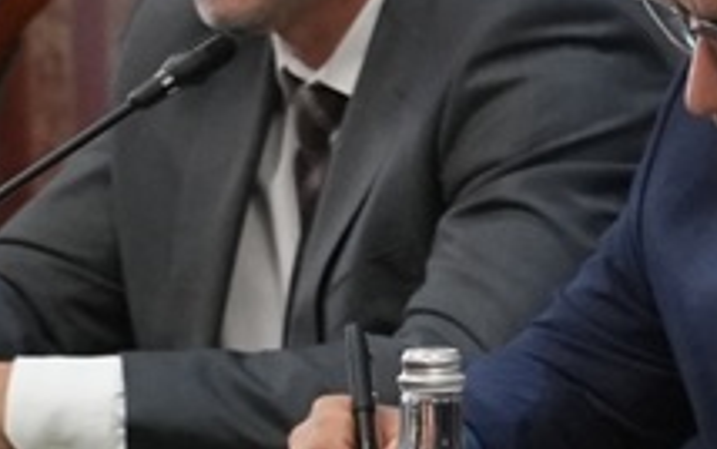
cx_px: 1684
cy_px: 183
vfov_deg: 2.5
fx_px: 10323
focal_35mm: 528
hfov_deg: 3.9
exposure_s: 1/100
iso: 3200
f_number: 4
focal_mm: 70
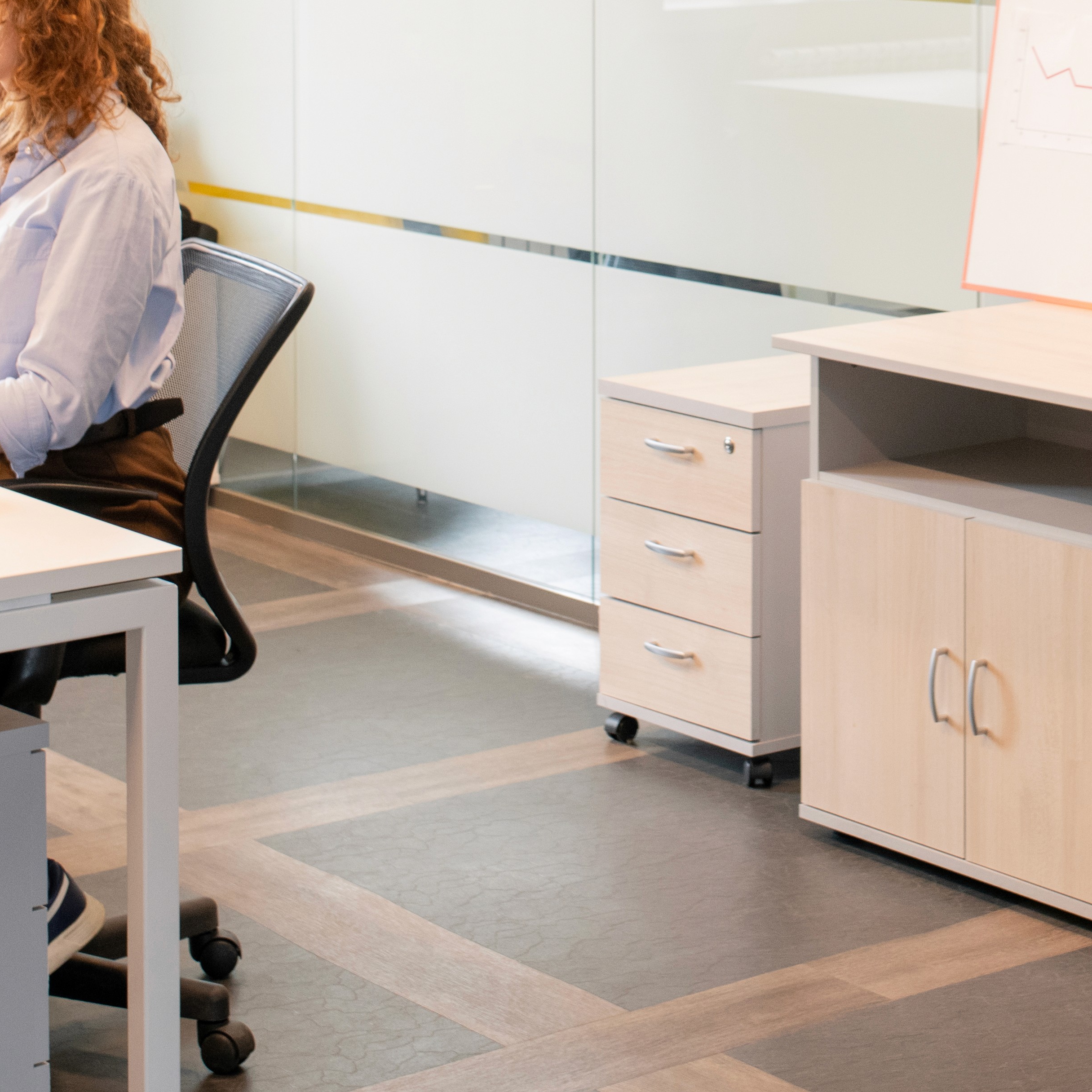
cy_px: -123
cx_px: 939
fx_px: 3605
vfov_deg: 16.7
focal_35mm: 101
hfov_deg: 17.0
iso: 500
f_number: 5.6
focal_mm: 35
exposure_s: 1/15
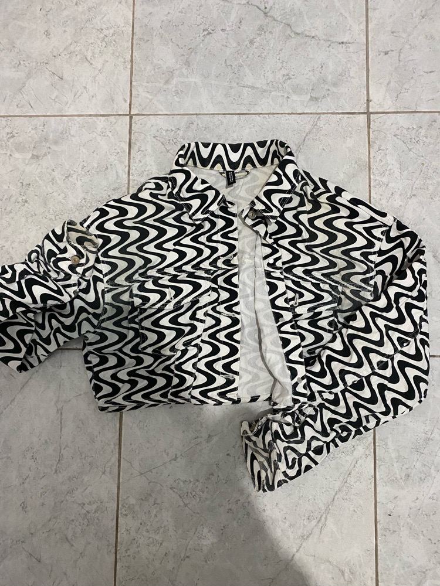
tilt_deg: -83.5
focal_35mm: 26
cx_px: 220
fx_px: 441
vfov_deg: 67.3
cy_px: 293
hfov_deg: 53.1
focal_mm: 4.25
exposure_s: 1/50
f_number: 1.8
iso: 400
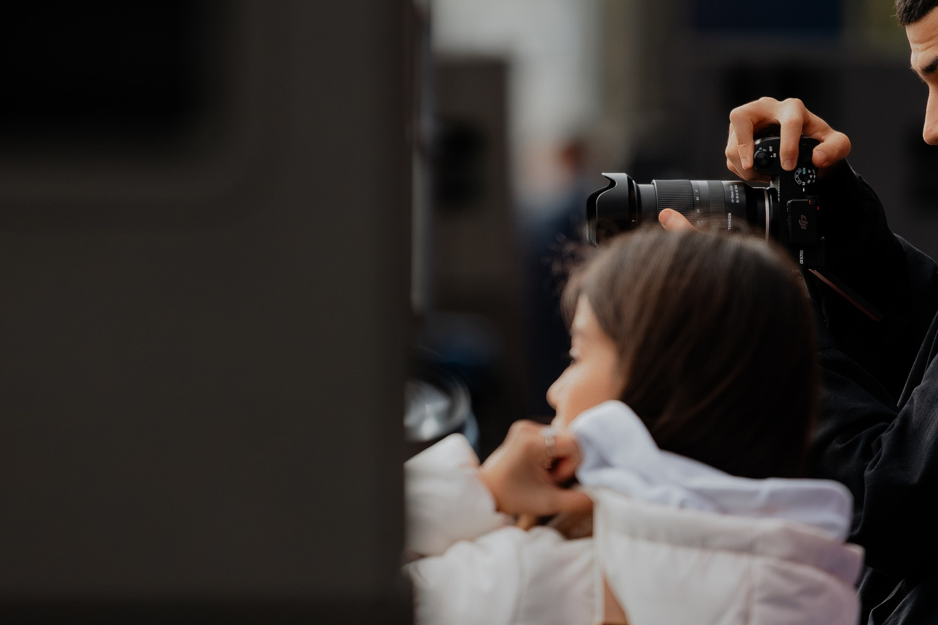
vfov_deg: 3.3
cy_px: 141
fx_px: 10864
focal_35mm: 417
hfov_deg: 4.9
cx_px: 478
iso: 320
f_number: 2.8
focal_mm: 198
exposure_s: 1/800
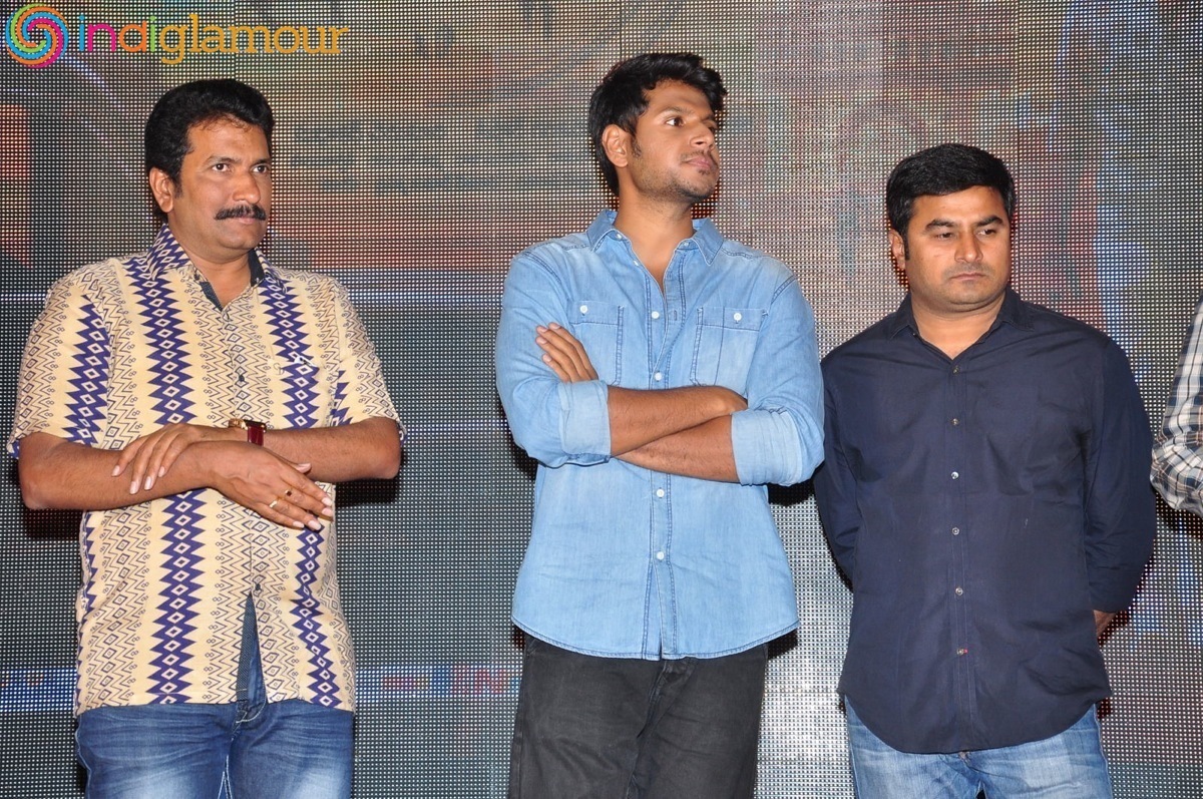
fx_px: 3104
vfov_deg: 14.7
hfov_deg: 21.9
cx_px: 602
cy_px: 400
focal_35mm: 93
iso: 400
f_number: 6.3
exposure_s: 1/125
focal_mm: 62
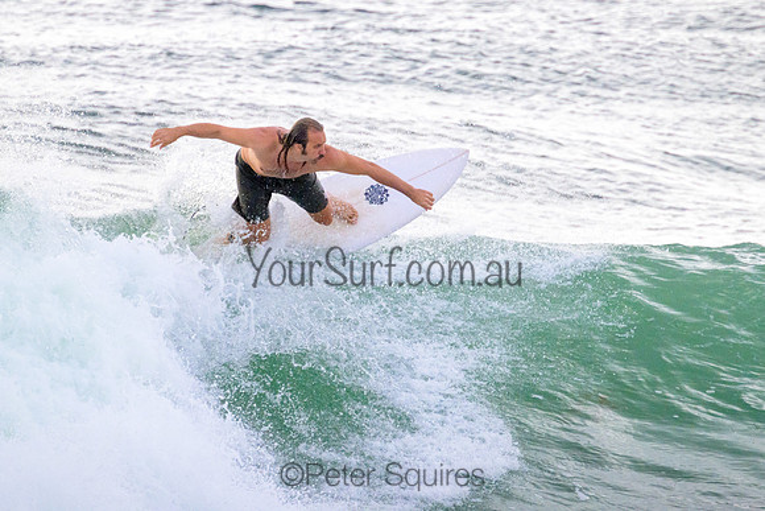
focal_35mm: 1054
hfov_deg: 2.0
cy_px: 174
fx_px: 22411
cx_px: 396
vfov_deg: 1.3
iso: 1800
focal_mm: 800
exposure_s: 1/2000
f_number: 11
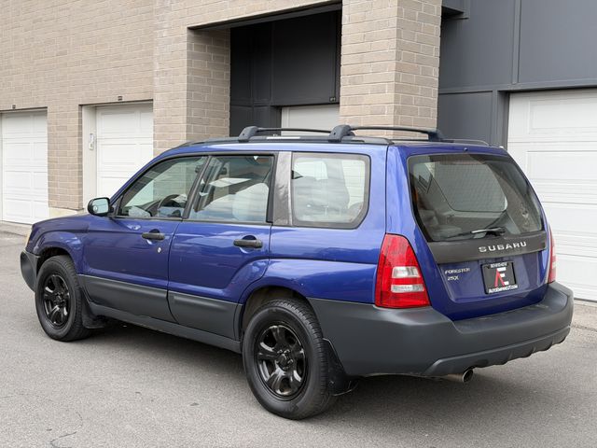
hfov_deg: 39.7
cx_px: 298
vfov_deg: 30.3
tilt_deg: -3.8
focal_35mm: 48
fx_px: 828
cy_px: 224
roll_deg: -1.2
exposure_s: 1/962
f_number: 1.78
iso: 64
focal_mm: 6.76
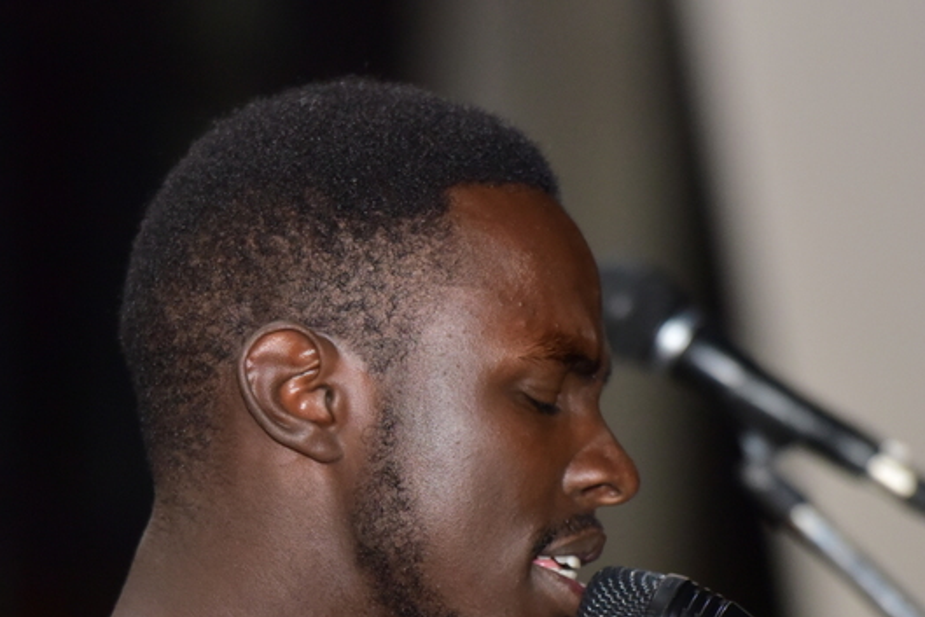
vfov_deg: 3.6
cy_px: 471
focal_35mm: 387
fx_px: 9946
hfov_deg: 5.3
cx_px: 358
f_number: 3.2
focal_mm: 200
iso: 2000
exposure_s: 1/125
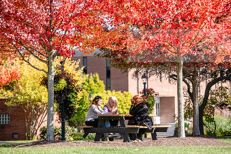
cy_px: 77
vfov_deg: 11.0
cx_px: 116
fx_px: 802
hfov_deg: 16.4
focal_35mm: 125
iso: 125
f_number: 4
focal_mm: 125
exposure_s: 1/500
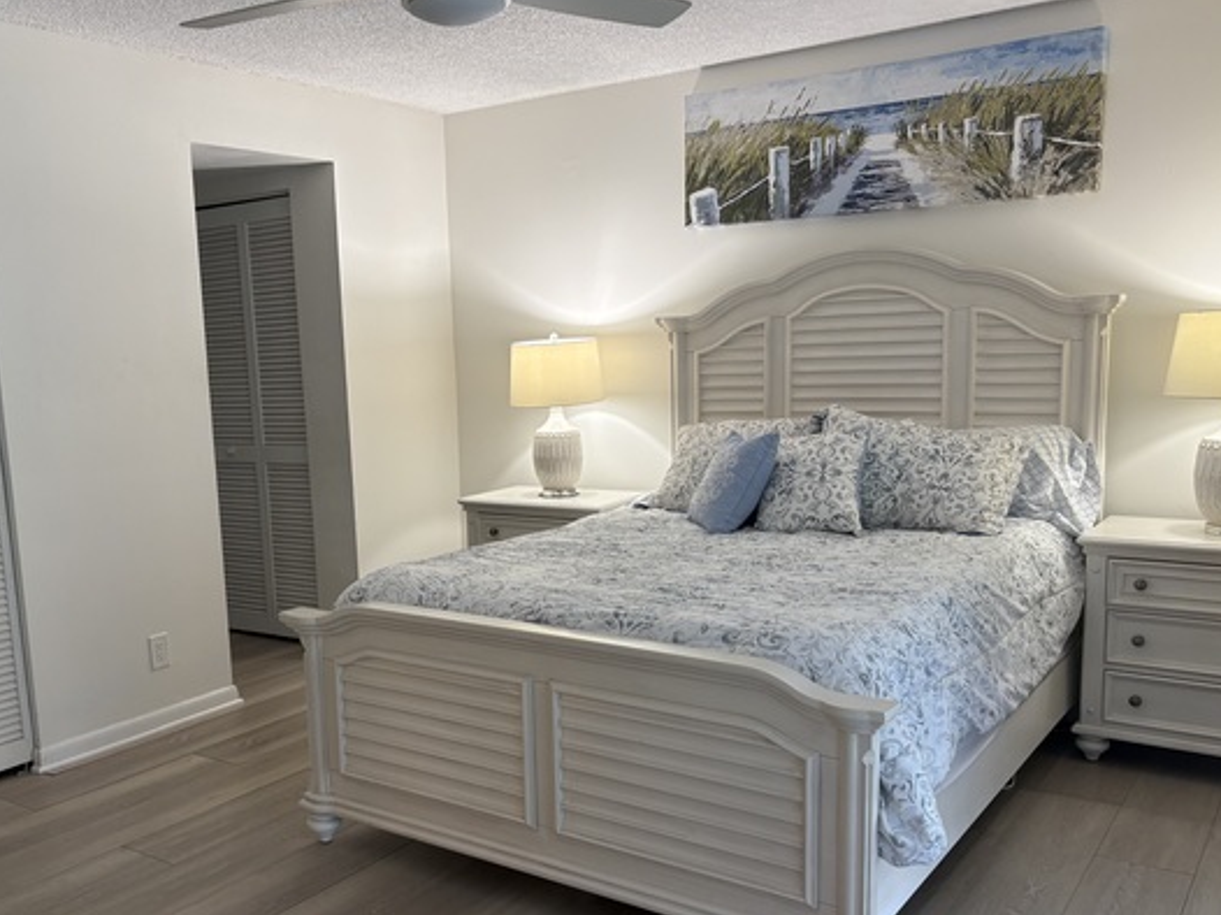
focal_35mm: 33
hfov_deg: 55.2
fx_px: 1163
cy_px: 532
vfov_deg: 42.8
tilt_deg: -9.0
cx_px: 537
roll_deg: +2.8
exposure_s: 1/60
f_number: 1.6
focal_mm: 5.96
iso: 80
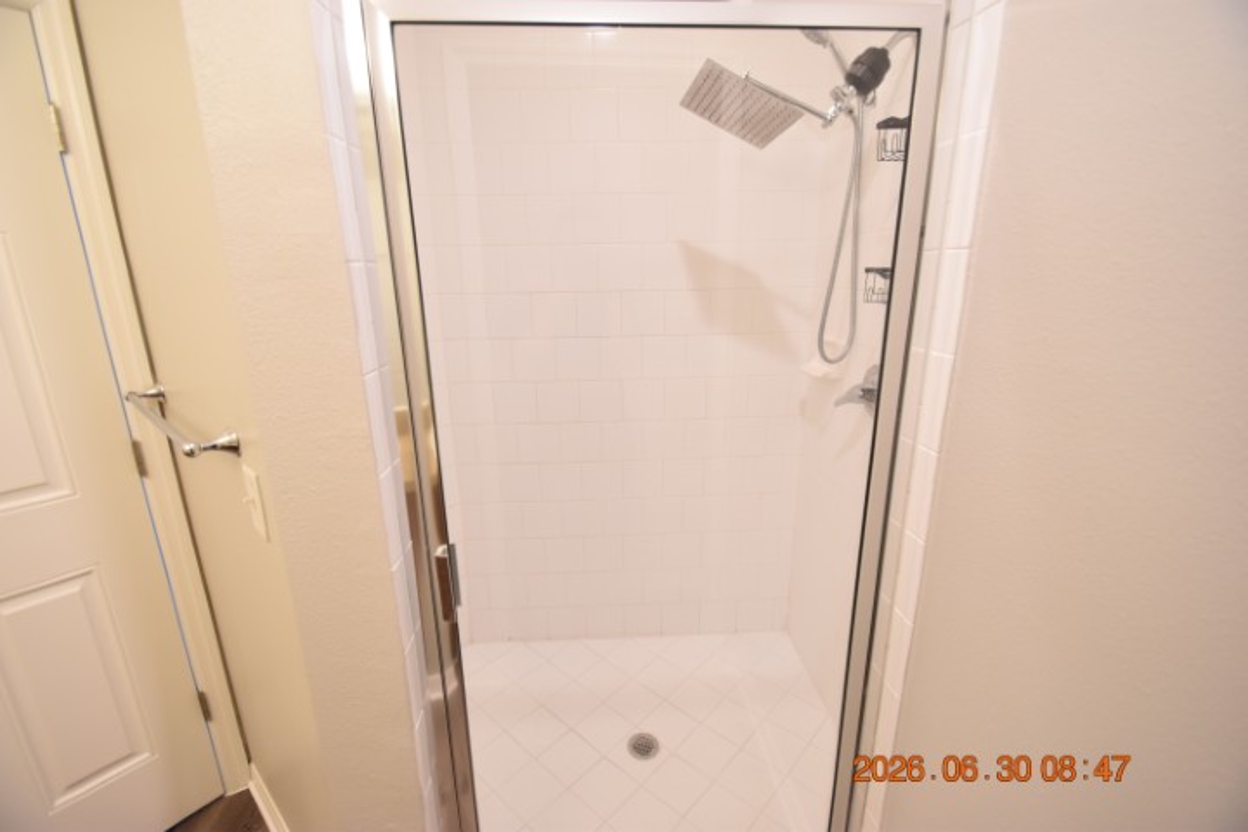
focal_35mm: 15
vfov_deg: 77.3
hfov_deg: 100.4
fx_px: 520
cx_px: 624
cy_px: 416
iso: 1100
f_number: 3.5
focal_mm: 10
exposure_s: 1/60
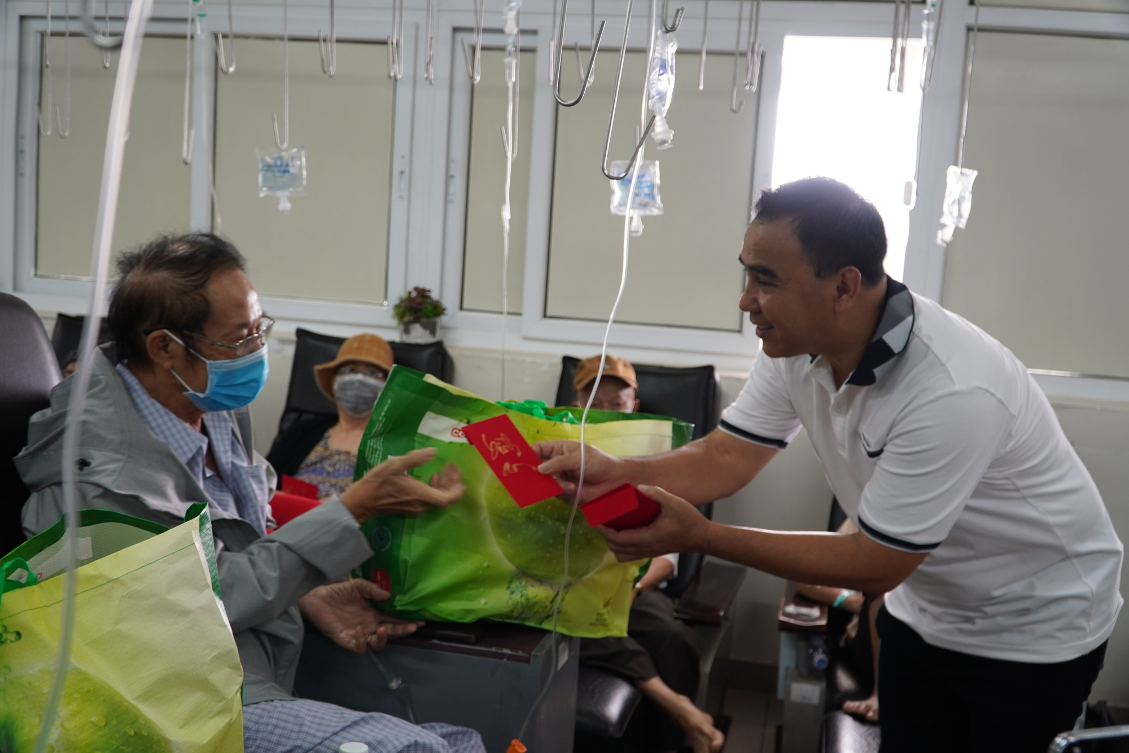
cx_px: 564
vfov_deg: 36.9
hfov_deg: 53.1
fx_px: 1129
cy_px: 376
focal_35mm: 36
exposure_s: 1/40
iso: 200
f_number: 4
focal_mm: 24
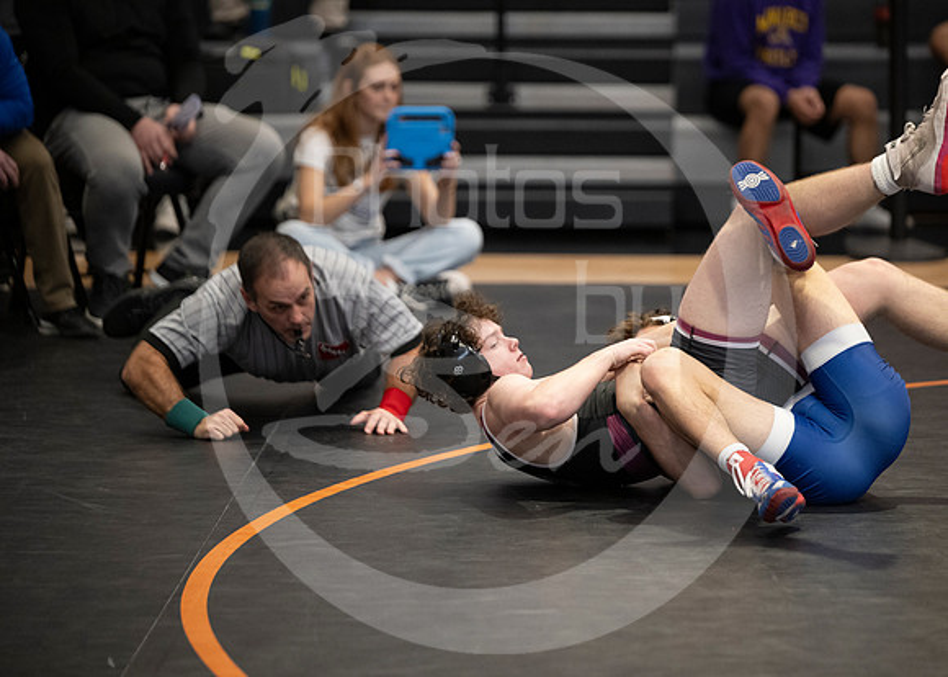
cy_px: 359
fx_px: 5080
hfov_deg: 10.7
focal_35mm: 189
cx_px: 538
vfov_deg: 7.6
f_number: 2.8
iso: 3200
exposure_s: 1/1000
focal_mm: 170
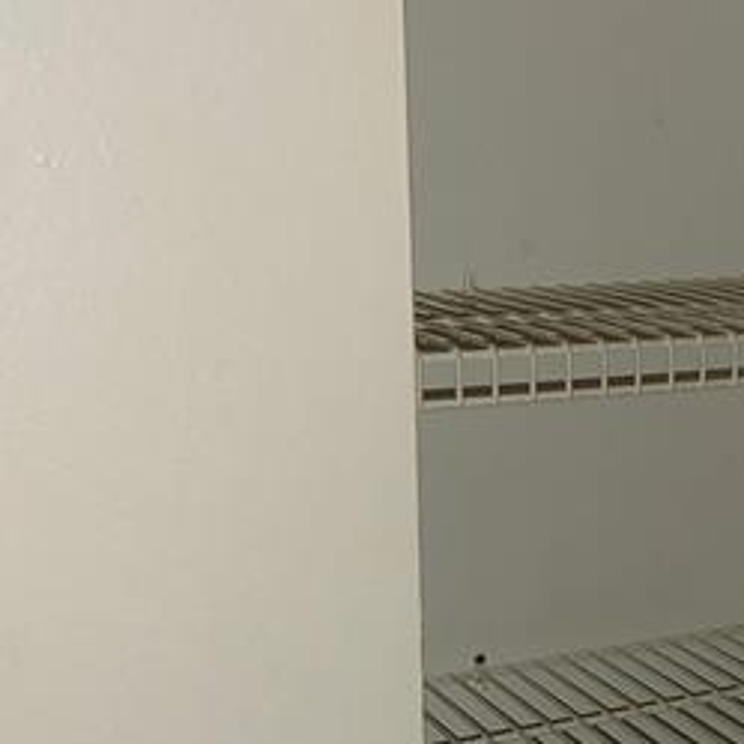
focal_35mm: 71
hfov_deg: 22.8
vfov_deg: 24.2
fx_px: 1726
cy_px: 478
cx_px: 837
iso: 100
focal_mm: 4.81
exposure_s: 1/30
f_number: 1.8
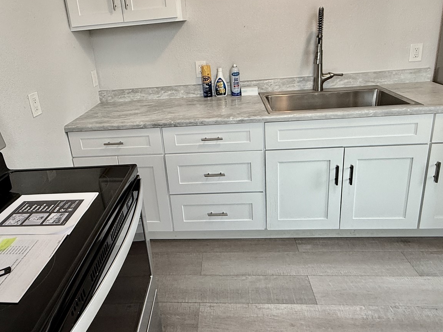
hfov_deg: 69.1
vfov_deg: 54.1
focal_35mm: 25
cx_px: 190
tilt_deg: -16.2
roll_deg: +5.4
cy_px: 118
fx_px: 320
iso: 100
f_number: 2.2
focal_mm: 2.22
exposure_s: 1/120
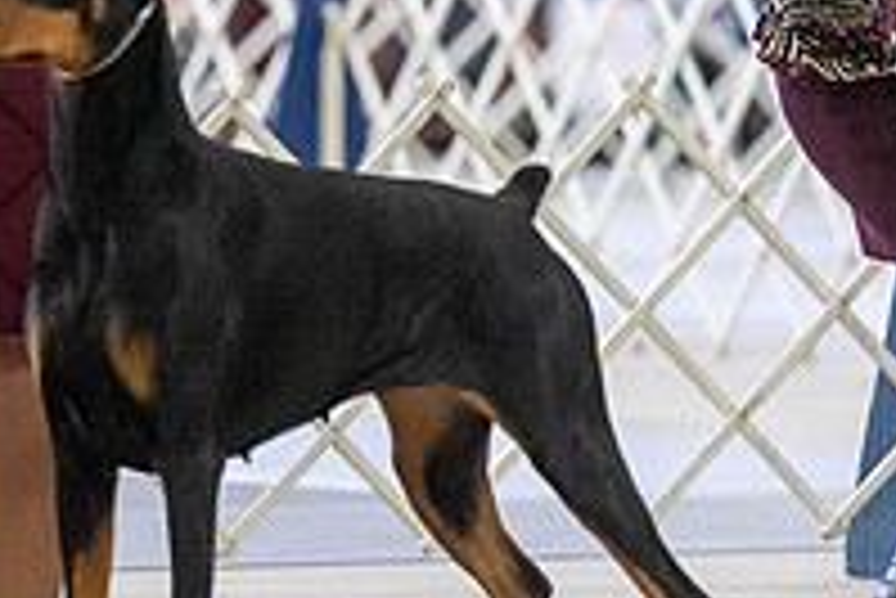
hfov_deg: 3.8
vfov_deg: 2.6
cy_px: 34
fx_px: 13325
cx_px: 72
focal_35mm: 535
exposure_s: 1/320
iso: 6400
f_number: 3.5
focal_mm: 184
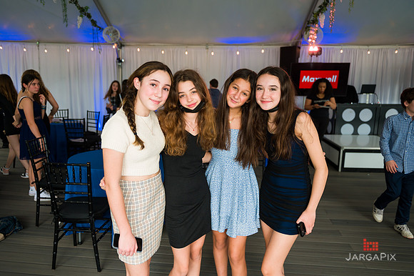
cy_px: 138
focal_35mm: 26
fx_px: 299
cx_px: 207
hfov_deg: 69.4
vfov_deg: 49.5
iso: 500
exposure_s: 1/400
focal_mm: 26
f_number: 3.2
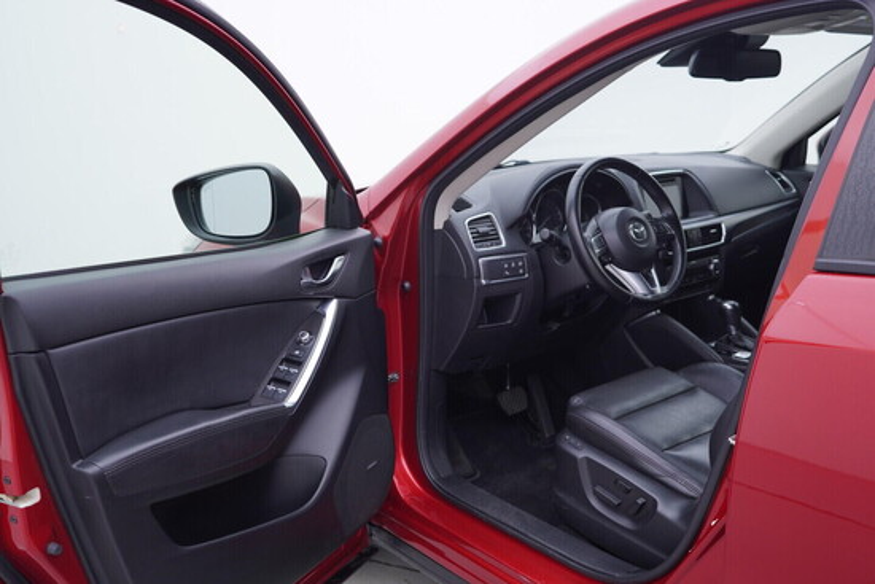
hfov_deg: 53.1
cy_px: 292
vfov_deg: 36.9
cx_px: 438
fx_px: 875
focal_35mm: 36
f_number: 3.2
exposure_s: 1/50
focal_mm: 24
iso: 125
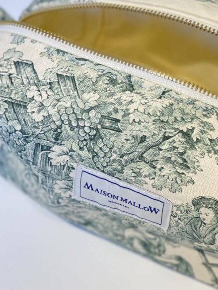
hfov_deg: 16.1
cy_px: 114
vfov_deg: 21.5
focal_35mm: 91
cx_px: 176
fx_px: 764
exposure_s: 1/100
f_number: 2
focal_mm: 6
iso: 100
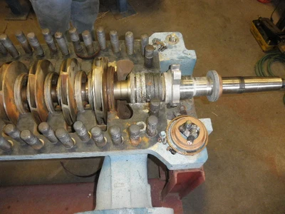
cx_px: 142
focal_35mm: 28
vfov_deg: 49.7
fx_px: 231
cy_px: 107
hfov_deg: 63.4
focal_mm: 5
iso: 200
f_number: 3
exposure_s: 1/30
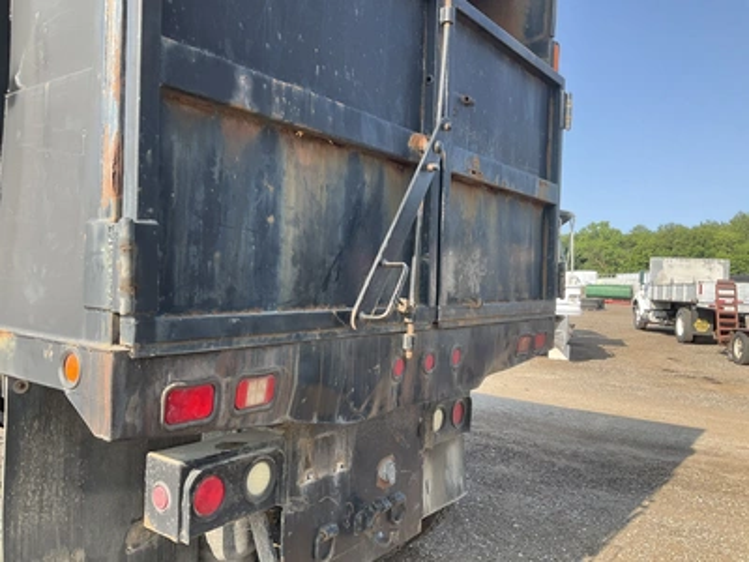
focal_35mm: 29
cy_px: 281
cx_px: 374
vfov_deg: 48.2
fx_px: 627
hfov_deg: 61.7
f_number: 1.8
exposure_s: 1/457
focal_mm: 3
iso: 25
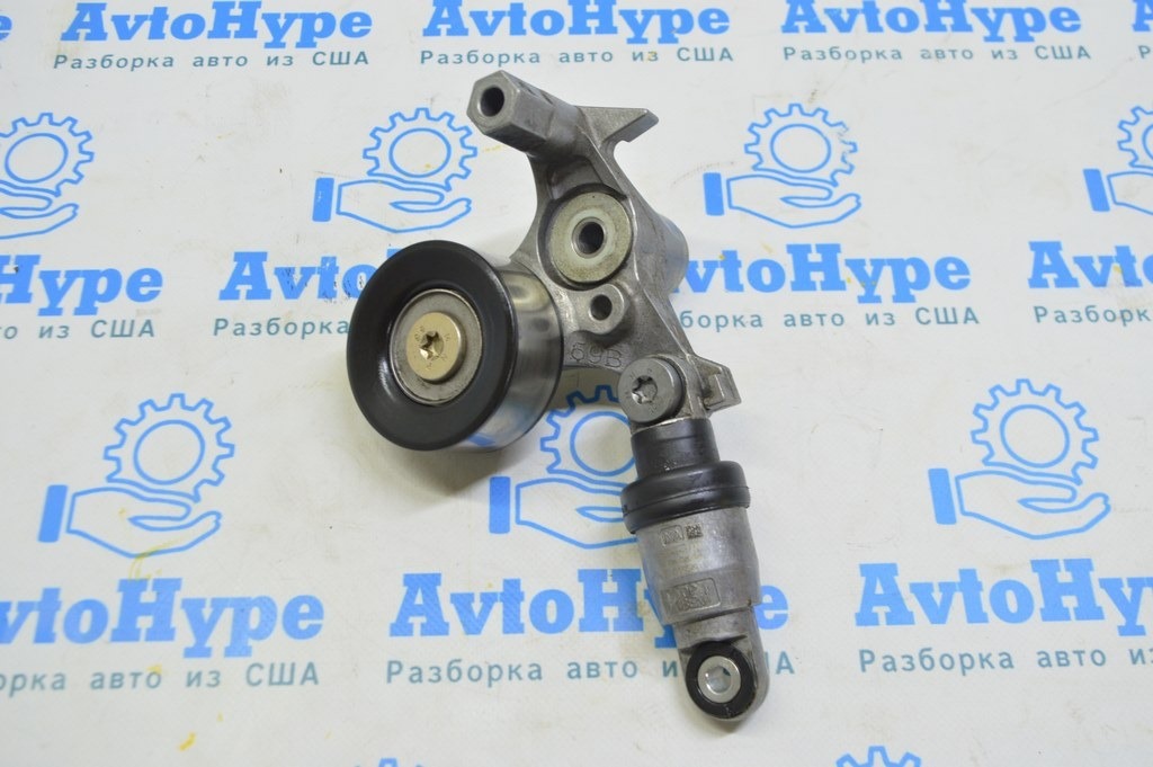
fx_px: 1152
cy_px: 384
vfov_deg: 36.8
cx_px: 576
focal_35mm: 36
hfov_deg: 53.2
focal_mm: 24
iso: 400
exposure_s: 1/20
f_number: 5.6
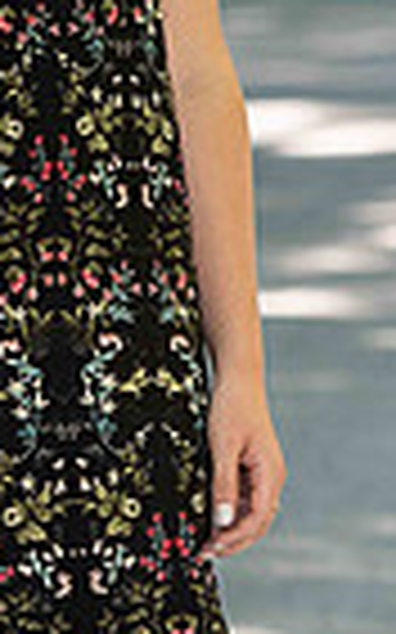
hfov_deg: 2.8
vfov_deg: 4.5
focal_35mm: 462
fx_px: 7986
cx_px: 94
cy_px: -164
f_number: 3.5
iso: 640
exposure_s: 1/200
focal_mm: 110
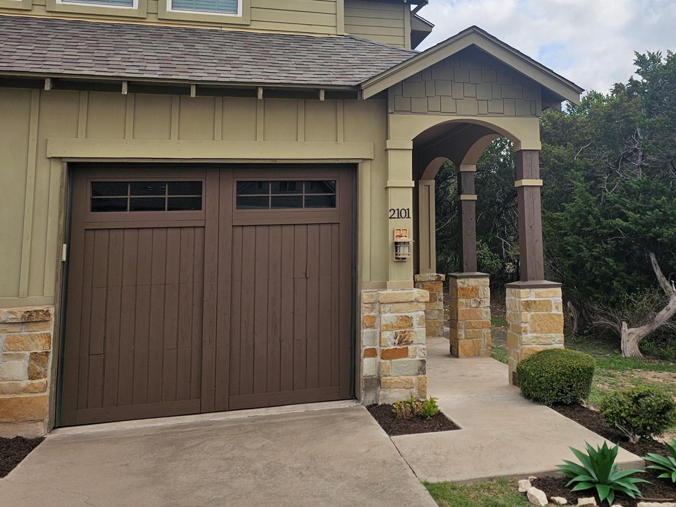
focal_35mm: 39
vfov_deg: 36.0
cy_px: 130
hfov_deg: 47.0
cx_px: 459
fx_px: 762
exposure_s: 1/724
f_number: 1.7
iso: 10
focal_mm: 6.3
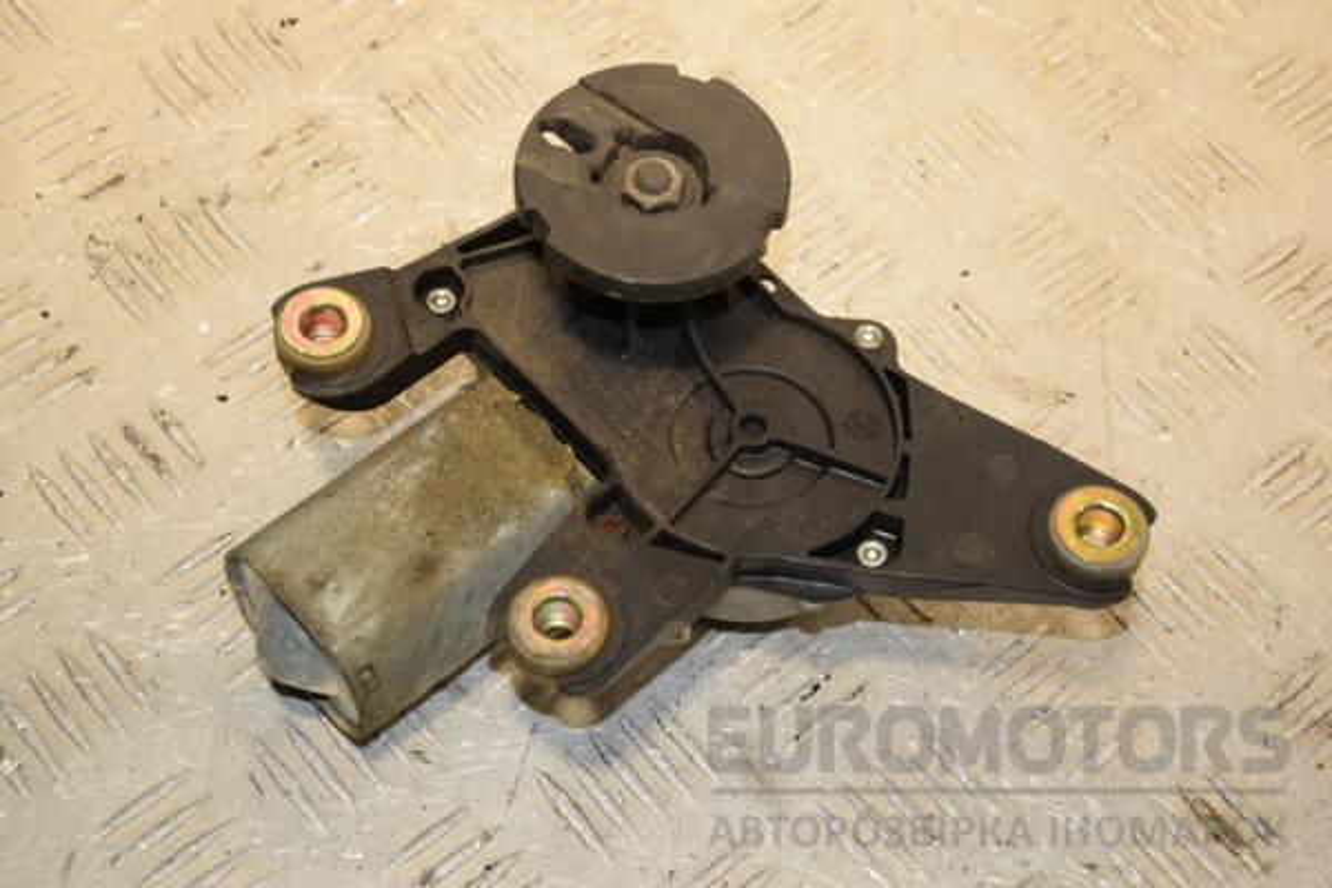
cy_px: 444
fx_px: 2664
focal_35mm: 72
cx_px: 666
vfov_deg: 18.9
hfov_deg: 28.1
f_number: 6.3
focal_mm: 48
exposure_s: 1/200
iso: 800
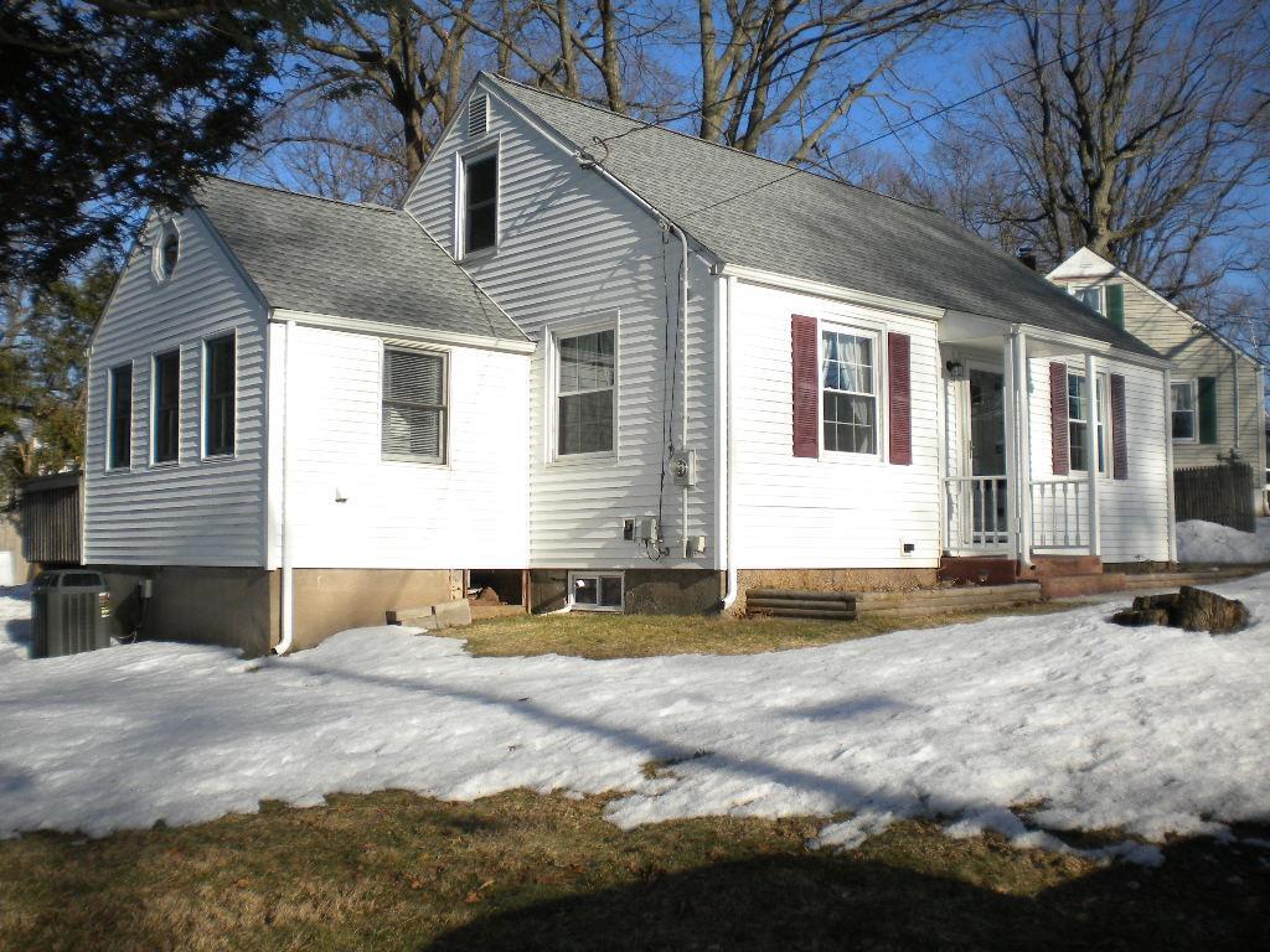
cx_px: 635
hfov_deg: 52.6
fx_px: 1284
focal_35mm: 35
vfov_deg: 40.7
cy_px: 476
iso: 113
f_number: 4.6
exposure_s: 1/1000
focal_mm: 6.3
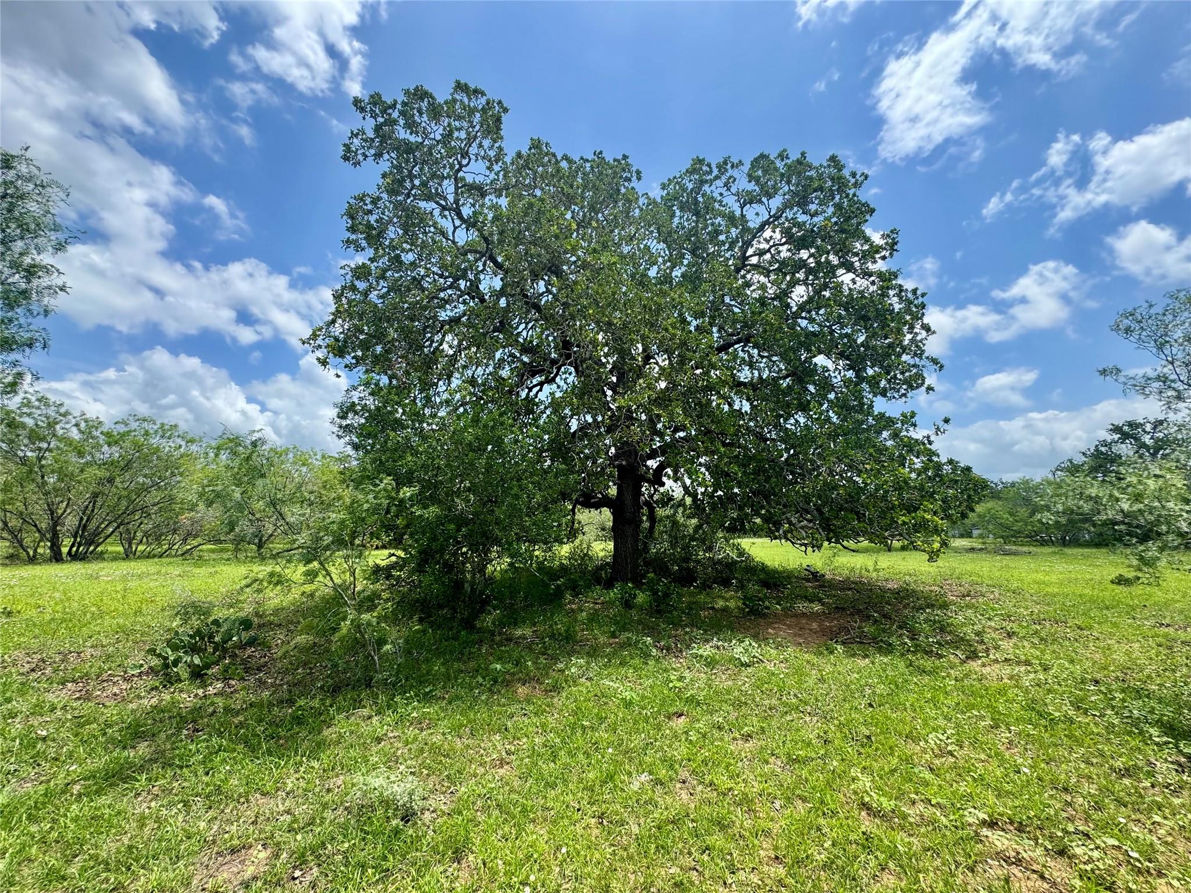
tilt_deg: +9.2
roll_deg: -0.1
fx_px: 482
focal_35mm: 14
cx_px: 596
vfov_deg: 85.7
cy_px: 446
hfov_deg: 102.1
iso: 40
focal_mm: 2.22
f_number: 2.2
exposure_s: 1/741
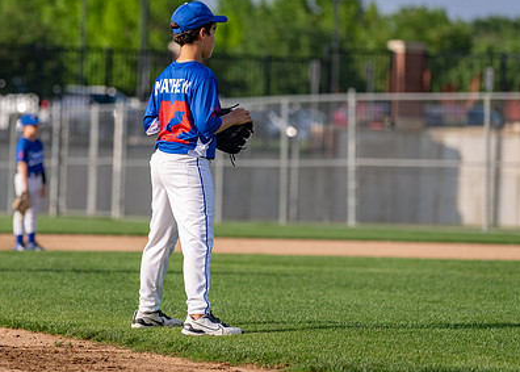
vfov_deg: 6.7
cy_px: 150
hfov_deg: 9.3
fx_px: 3191
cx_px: 185
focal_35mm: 216
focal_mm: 135
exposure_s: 1/4000
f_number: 2.8
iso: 250
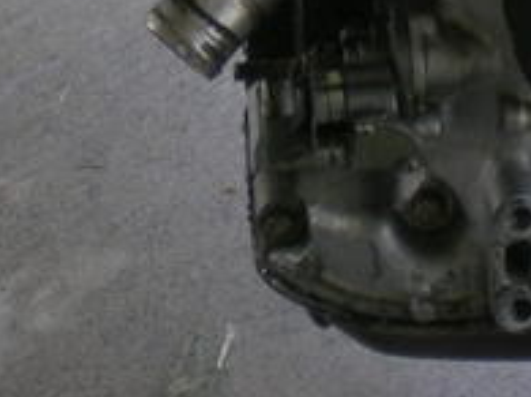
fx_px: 2392
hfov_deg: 12.7
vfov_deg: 9.0
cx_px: 321
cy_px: -373
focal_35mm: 156
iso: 72
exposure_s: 1/63
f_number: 3.1
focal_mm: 6.3
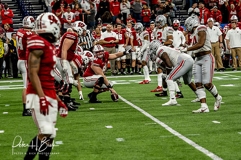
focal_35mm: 226
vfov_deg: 6.1
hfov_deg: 9.1
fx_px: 1512
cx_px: 113
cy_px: 75
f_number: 2.8
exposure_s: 1/1000
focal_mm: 90
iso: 1250
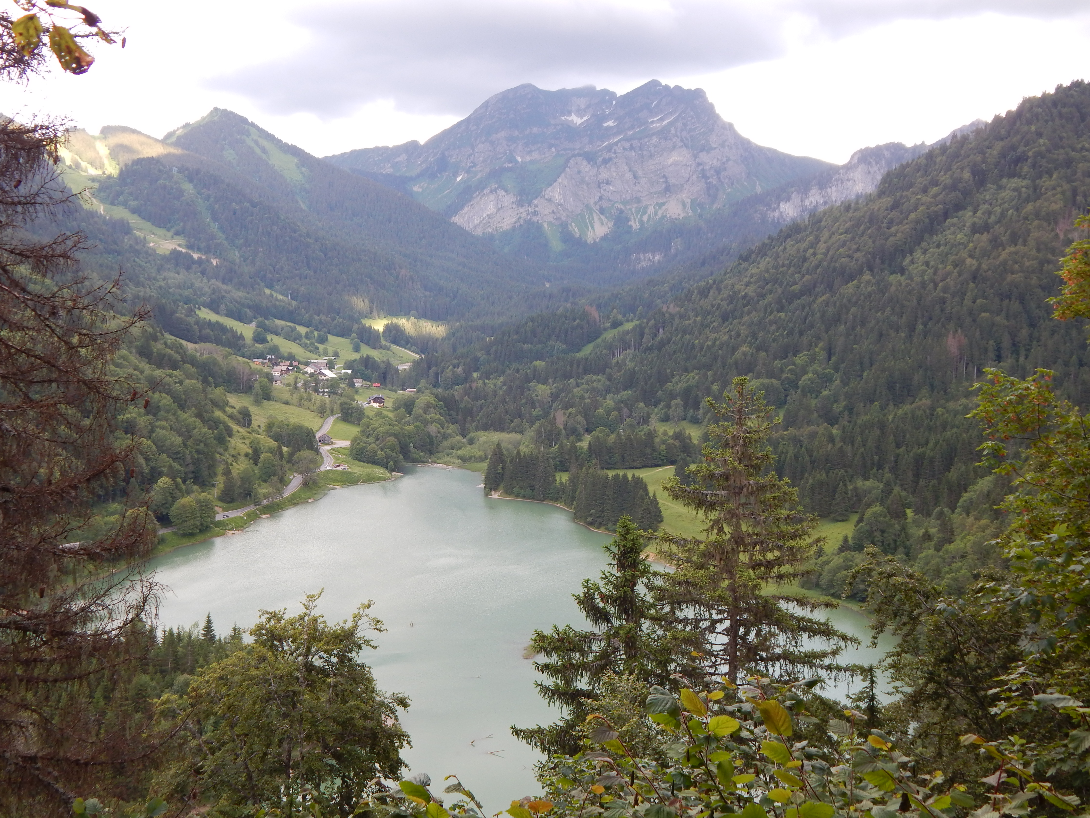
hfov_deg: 47.9
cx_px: 553
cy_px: 403
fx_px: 1228
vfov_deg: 36.8
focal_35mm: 39
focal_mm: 6.8
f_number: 3.4
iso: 125
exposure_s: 1/160
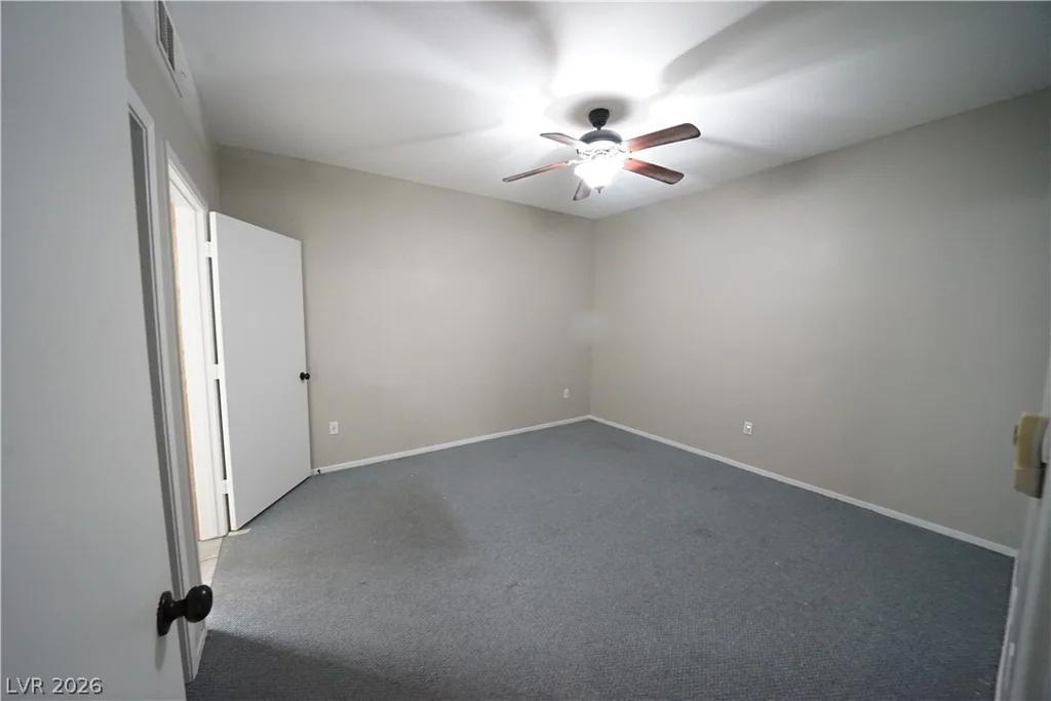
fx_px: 350
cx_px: 526
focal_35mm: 12
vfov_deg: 90.0
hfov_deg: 112.6
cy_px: 350
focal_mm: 12
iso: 5000
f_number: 6.3
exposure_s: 1/25
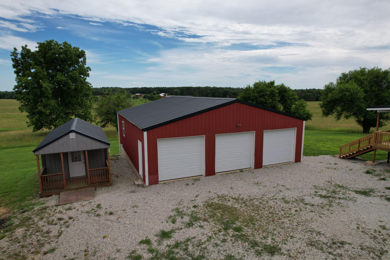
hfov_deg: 78.6
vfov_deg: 57.2
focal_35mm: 22
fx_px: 238
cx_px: 195
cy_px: 130
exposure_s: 1/200
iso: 120
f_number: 2.8
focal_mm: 8.38
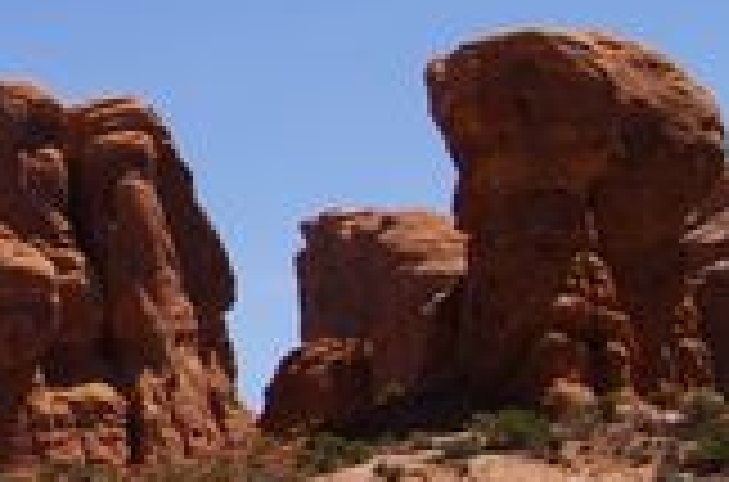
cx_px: -364
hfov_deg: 14.4
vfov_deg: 10.2
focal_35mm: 133
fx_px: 2685
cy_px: -14
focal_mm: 28
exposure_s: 1/250
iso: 200
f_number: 11
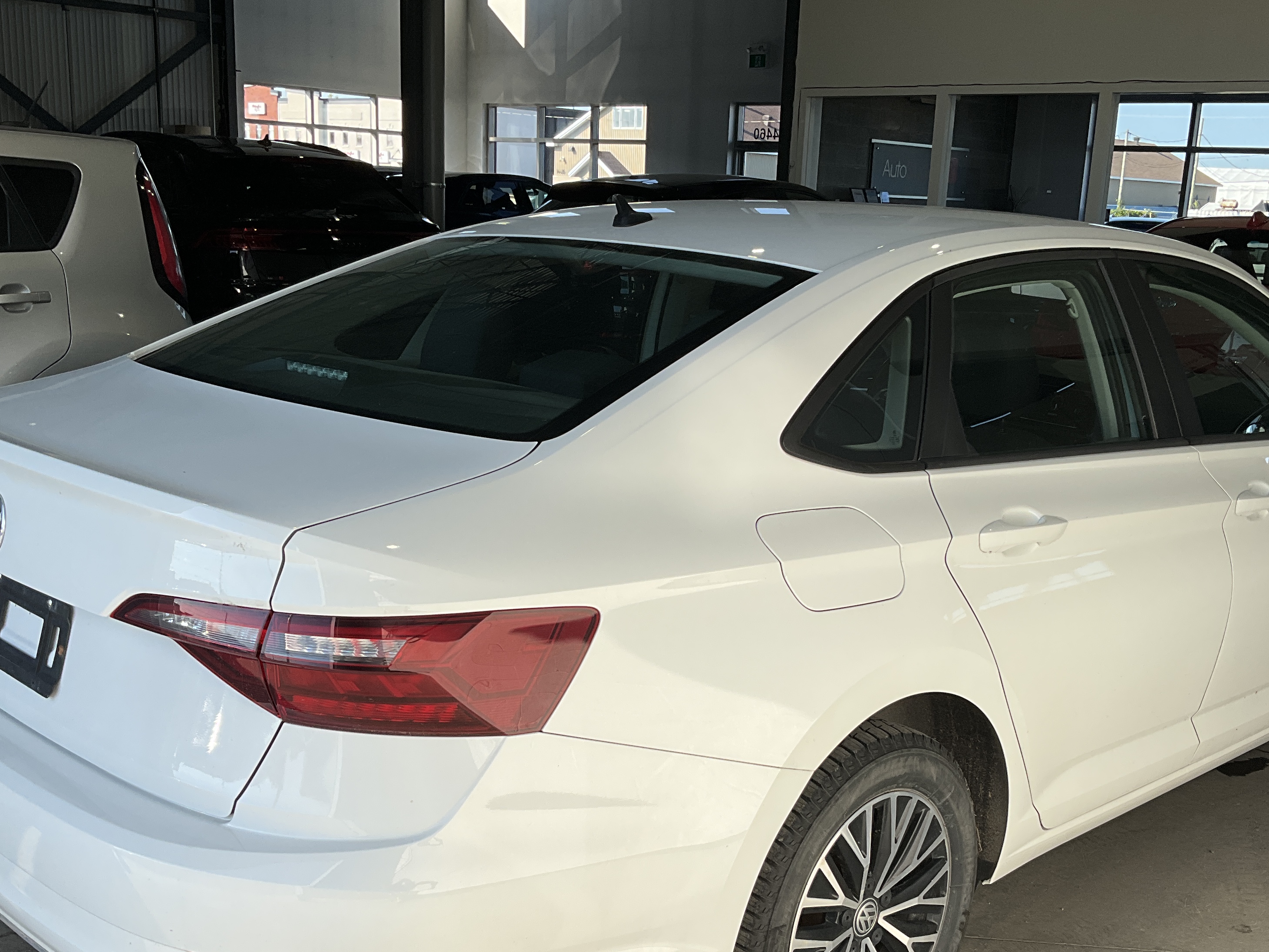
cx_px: 681
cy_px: 600
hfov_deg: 46.8
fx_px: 1466
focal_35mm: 40
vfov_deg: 35.7
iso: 25
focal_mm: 3
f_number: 1.8
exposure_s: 1/728
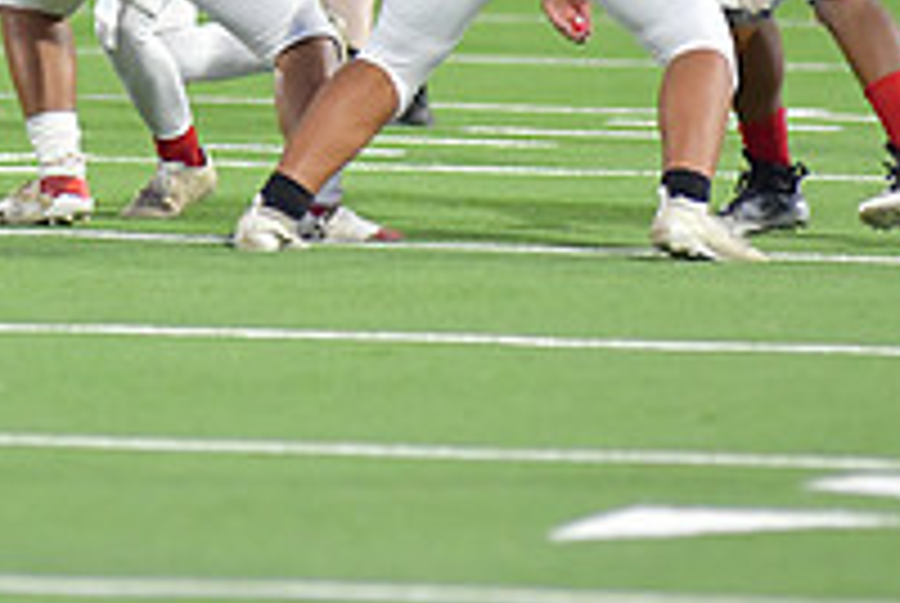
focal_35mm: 868
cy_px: -137
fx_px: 21732
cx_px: 184
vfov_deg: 1.6
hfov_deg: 2.4
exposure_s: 1/1250
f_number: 3.5
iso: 7200
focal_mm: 300
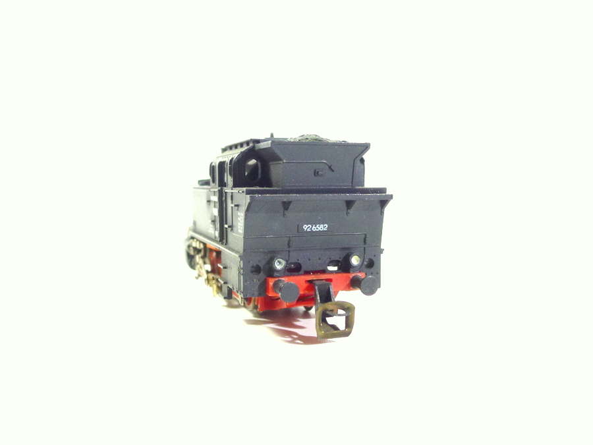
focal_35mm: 33
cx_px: 296
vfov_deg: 42.9
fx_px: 565
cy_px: 222
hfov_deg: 55.4
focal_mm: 5.9
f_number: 3.6
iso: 200
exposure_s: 1/50
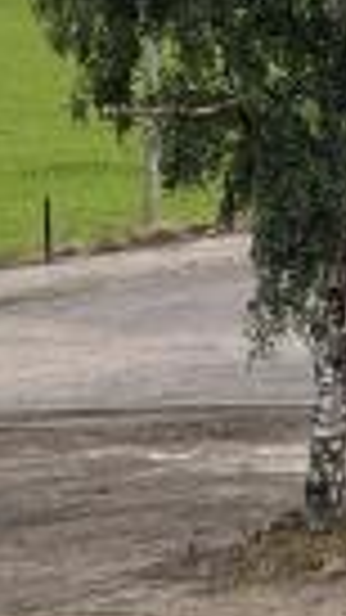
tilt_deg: -2.4
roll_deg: +0.7
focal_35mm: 212
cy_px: -45
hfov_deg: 5.0
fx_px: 3460
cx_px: 1456
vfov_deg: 10.1
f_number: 1.6
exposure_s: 1/3745
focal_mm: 5.1
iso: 50
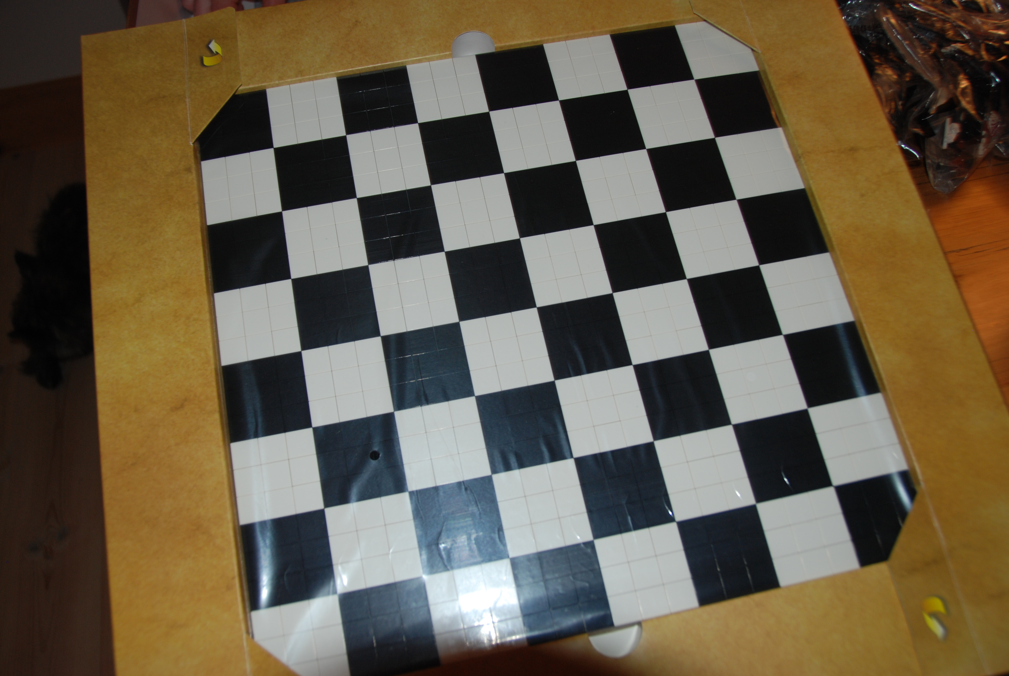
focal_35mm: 30
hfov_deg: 61.9
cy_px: 338
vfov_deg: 43.7
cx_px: 504
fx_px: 842
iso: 200
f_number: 3.8
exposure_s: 1/60
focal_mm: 20
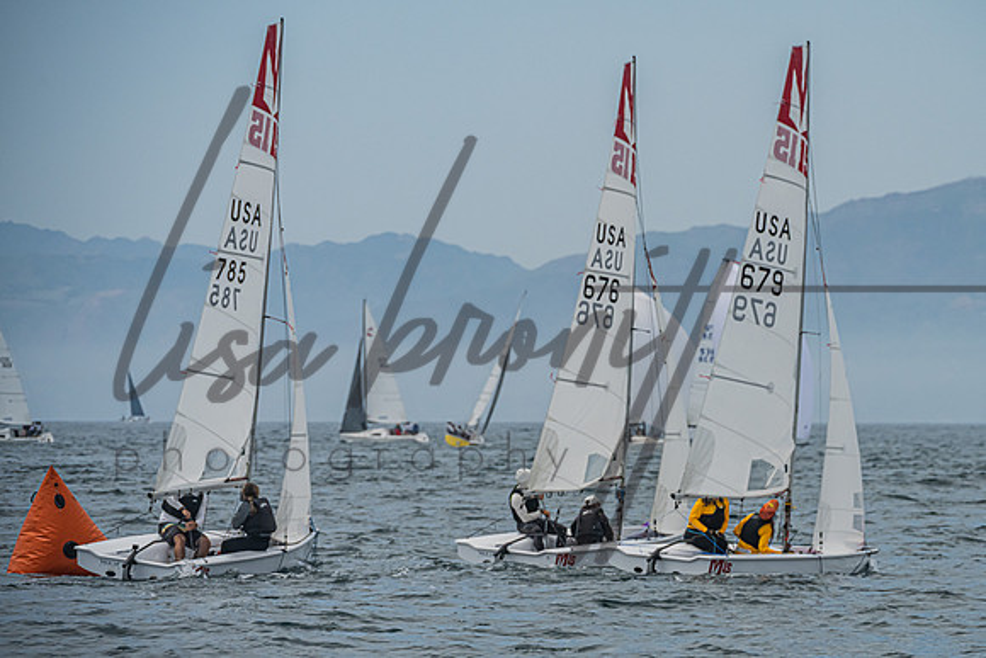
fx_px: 7467
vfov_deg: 5.0
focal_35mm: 273
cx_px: 605
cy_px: 355
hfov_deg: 7.6
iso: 500
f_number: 8
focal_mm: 220
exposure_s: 1/4000
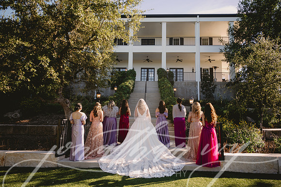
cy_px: 94
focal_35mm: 24
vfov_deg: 53.1
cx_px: 140
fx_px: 187
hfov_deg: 73.8
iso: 80
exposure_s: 1/400
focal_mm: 24
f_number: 2.8
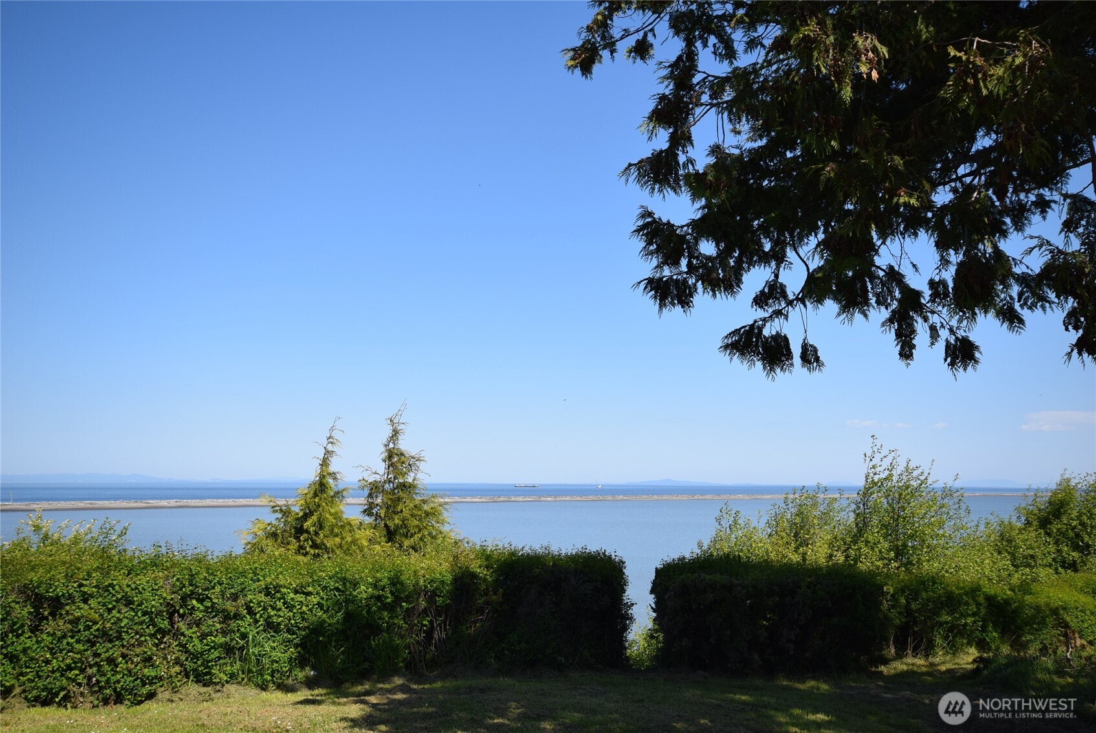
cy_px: 366
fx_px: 914
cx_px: 548
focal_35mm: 30
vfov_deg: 43.7
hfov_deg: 61.9
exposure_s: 1/320
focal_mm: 20
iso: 200
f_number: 9
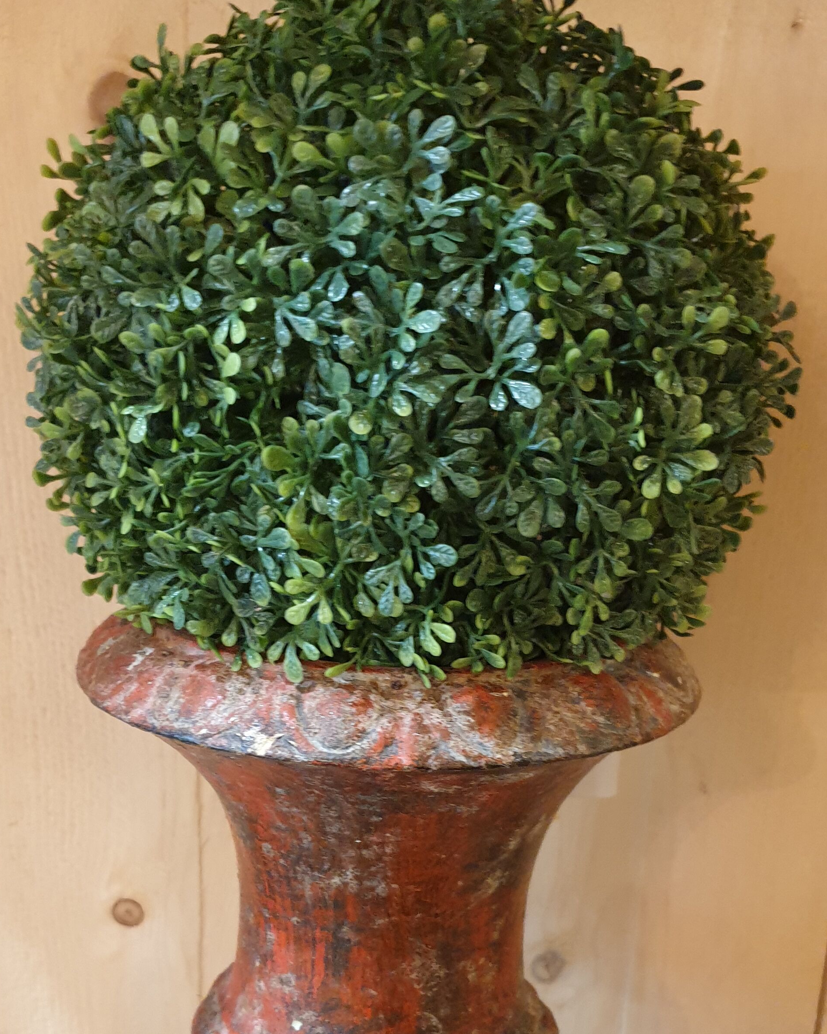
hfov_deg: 34.9
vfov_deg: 42.0
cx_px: 408
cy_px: 729
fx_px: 1316
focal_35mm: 43
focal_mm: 4.3
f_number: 1.5
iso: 250
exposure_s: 1/14
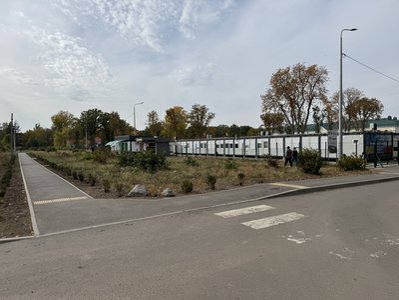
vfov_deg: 56.8
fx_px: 277
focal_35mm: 24
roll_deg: +0.5
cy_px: 150
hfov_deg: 71.6
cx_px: 200
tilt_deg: -1.6
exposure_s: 1/6410
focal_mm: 6.76
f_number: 1.78
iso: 80
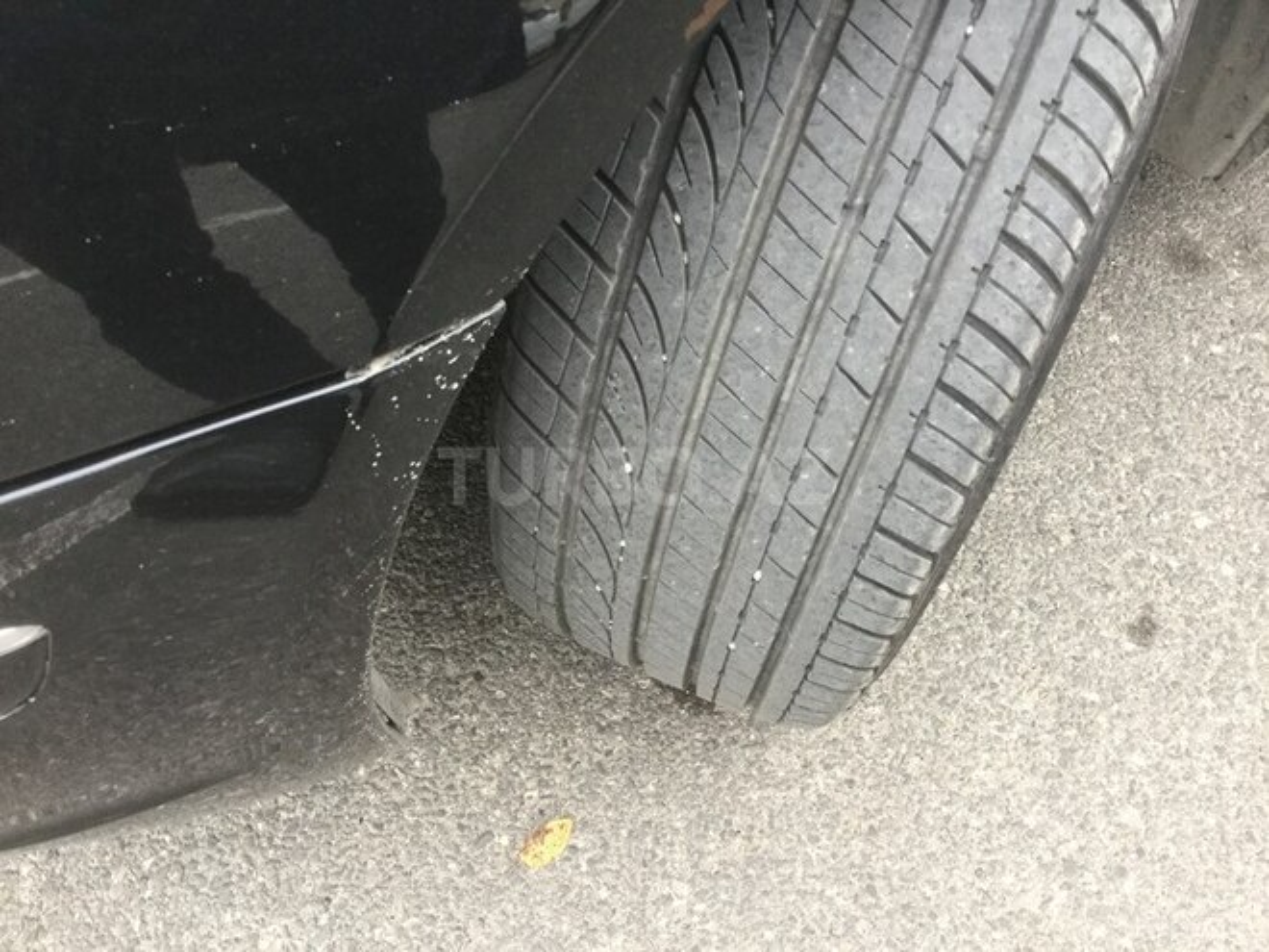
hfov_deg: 58.4
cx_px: 634
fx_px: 1136
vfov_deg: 45.4
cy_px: 476
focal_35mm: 31
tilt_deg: -59.0
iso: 80
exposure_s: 1/33
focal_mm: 3.3
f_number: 2.4
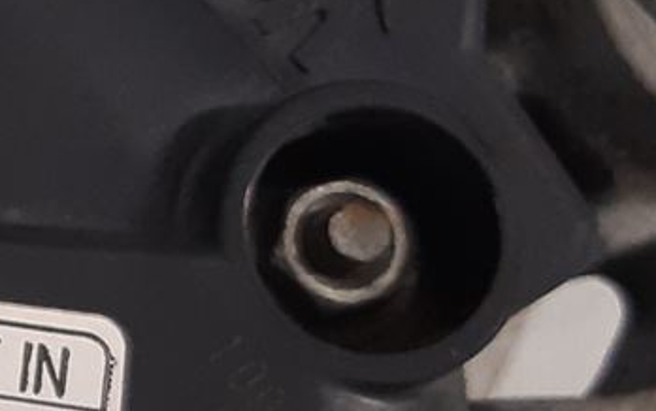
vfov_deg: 8.1
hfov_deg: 11.8
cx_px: -590
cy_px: 290
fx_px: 2898
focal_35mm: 162
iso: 200
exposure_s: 1/50
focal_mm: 3.93
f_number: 1.7
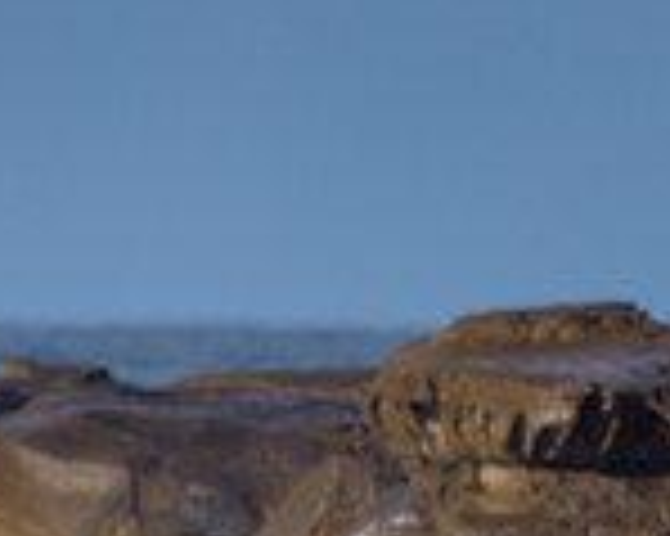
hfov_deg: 0.9
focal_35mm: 2232
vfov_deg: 0.7
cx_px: 85
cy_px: 781
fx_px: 44230
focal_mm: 500
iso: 125
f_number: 5.6
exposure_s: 1/2000
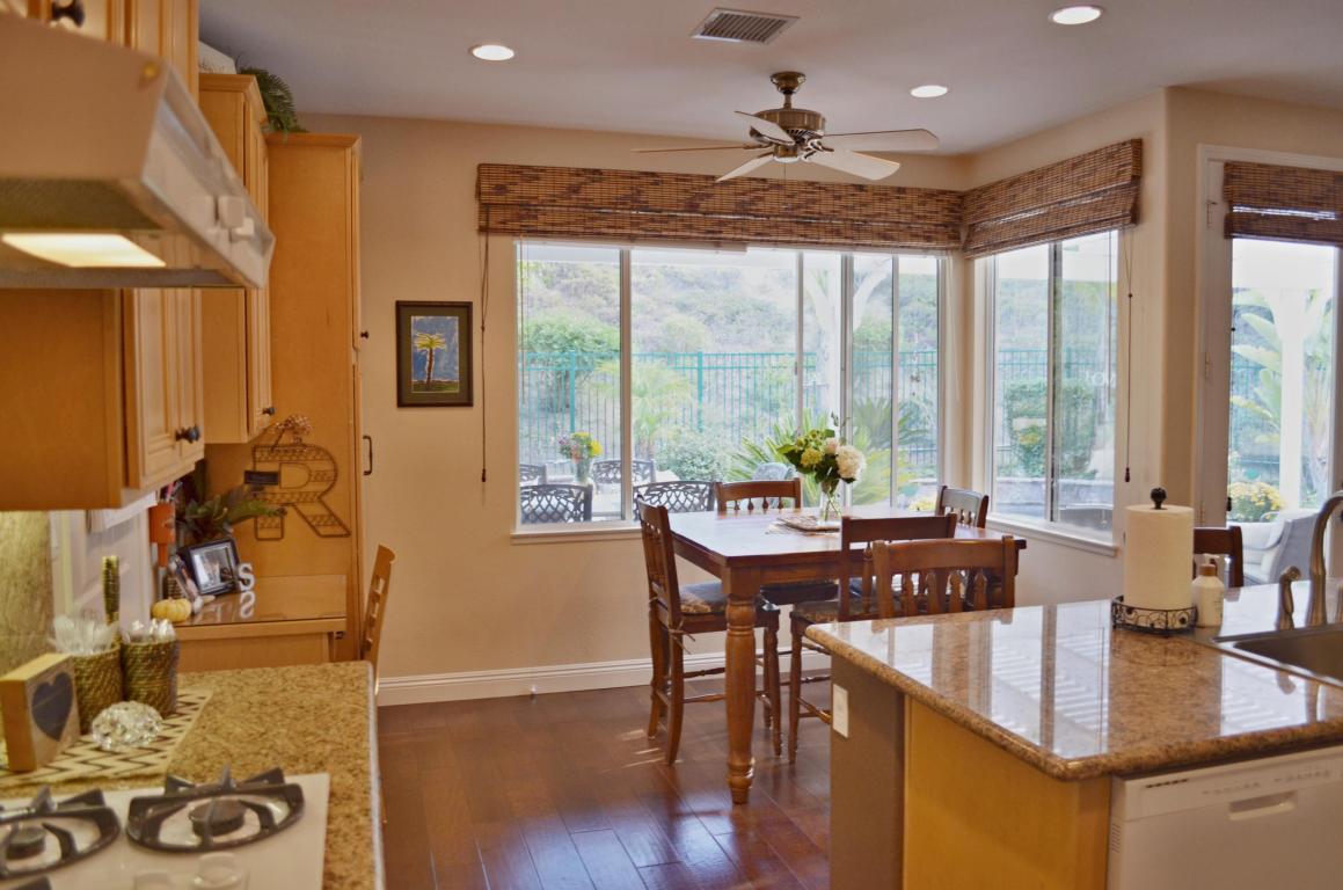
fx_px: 1005
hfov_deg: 67.5
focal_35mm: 27
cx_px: 672
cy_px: 445
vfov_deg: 47.7
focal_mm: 18
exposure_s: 1/50
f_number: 3.5
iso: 400
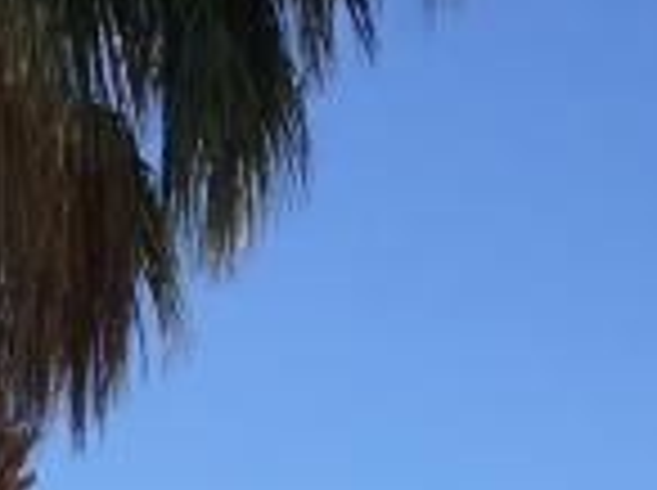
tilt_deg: -3.5
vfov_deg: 6.4
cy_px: 1686
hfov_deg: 9.7
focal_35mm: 204
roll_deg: -0.7
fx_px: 3865
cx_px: 135
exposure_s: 1/1748
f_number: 2.2
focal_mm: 4.15
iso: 25
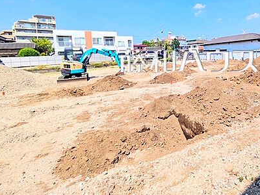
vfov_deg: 61.4
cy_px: 60
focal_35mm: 21
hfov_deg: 74.5
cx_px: 188
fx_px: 158
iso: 45
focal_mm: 1.83
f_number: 2.2
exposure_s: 1/1395
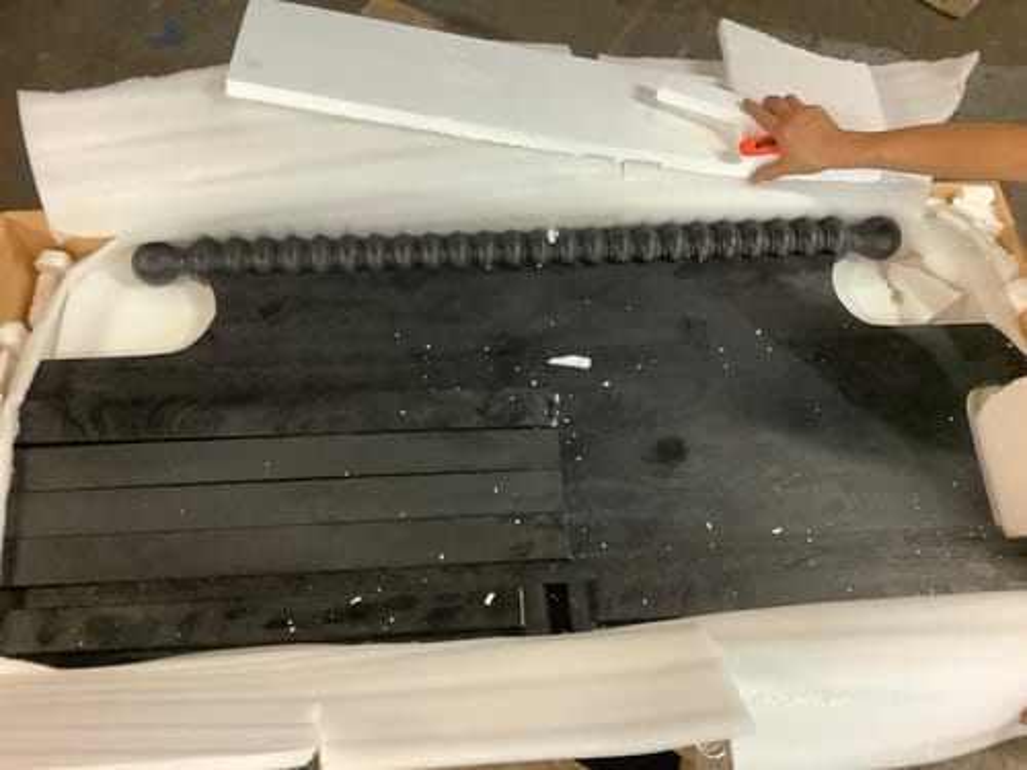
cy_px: 385
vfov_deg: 45.4
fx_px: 920
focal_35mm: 31
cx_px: 514
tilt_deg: -62.0
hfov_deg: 58.4
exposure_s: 1/25
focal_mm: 3.3
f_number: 2.4
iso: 640
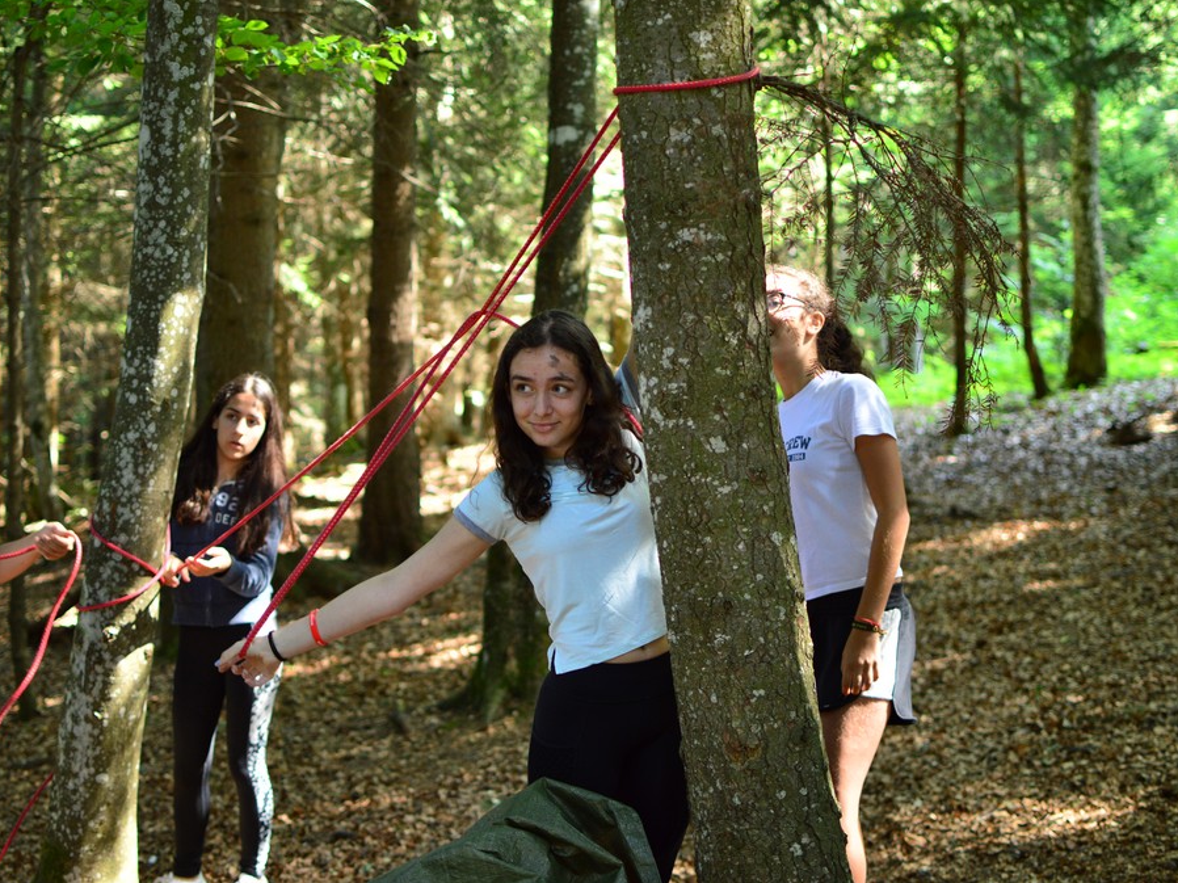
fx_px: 1958
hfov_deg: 33.5
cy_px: 439
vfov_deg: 25.4
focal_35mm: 58
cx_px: 556
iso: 400
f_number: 1.8
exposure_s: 1/160
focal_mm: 35
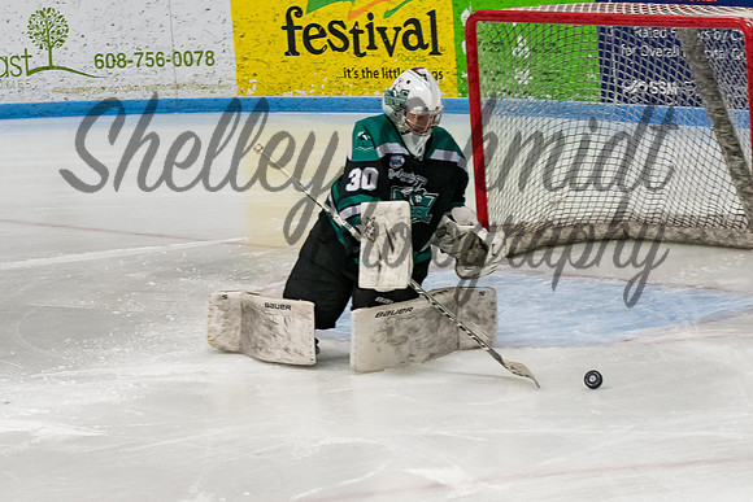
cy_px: 281
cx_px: 334
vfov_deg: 6.9
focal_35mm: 200
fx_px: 4185
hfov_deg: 10.3
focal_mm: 95
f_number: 3.5
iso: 2500
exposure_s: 1/800
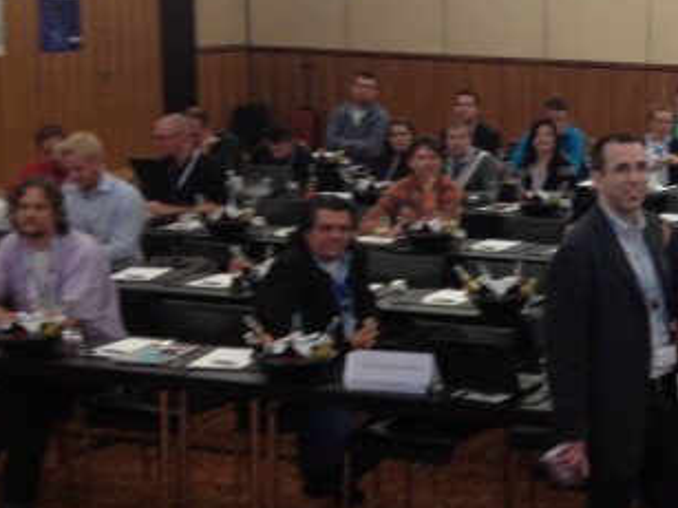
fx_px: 1821
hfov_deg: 20.0
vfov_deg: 15.8
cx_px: 769
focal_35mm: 93
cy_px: 168
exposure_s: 1/24
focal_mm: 4.28
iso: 80
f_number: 2.4
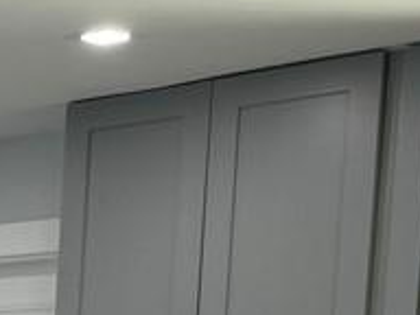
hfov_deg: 13.1
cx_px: -287
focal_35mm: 139
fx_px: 1687
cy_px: 676
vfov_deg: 9.8
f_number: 1.6
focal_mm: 4.2
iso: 50
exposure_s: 1/120
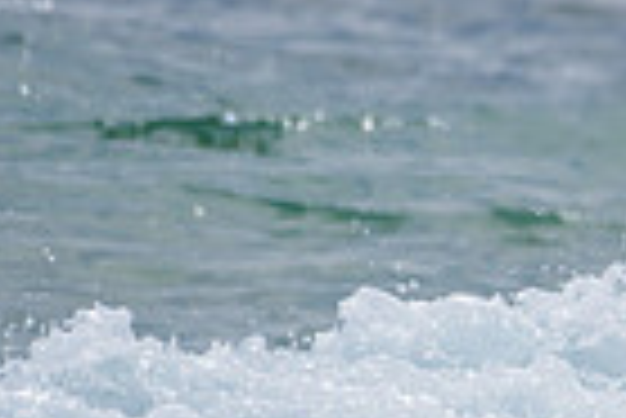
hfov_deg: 1.0
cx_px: 1288
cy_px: 344
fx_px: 36328
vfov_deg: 0.7
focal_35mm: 2087
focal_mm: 500
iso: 100
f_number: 5.6
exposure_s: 1/2000
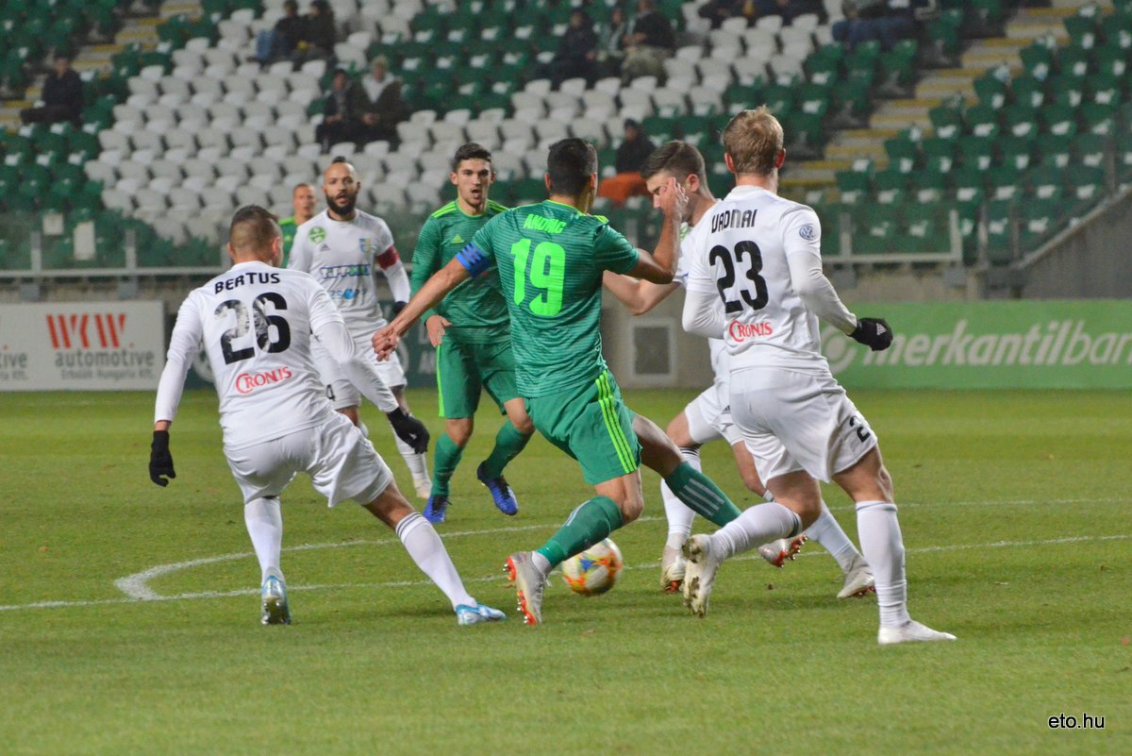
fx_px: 7785
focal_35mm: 248
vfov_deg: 5.6
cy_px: 378
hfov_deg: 8.3
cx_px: 566
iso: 3200
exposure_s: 1/800
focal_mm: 165
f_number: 5
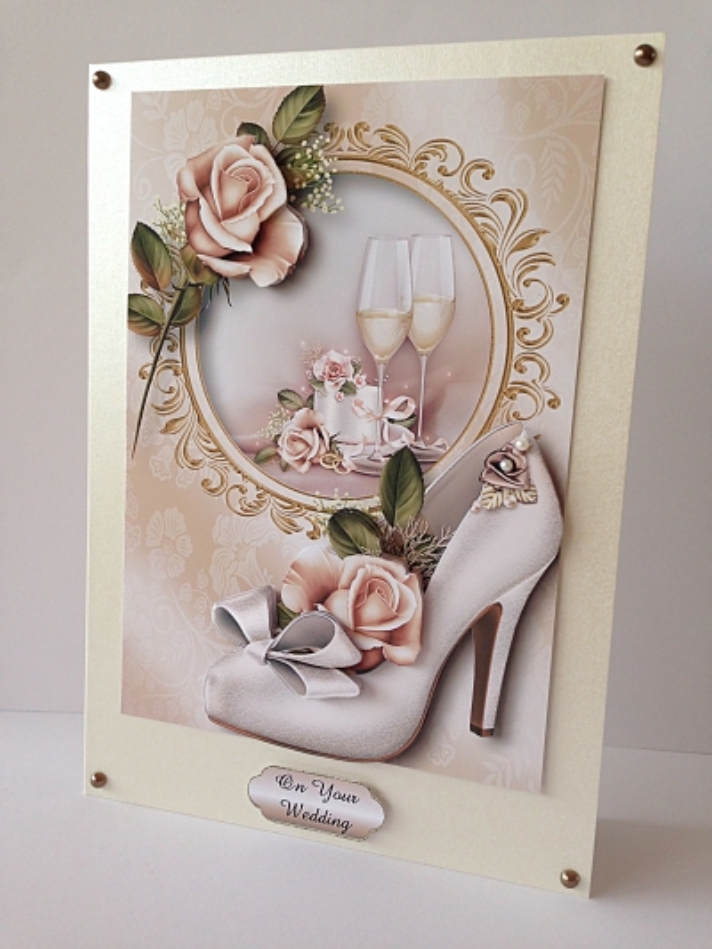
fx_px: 905
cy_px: 474
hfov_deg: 43.0
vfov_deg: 55.3
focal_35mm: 33
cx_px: 356
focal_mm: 4.12
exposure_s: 1/20
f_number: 2.4
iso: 80
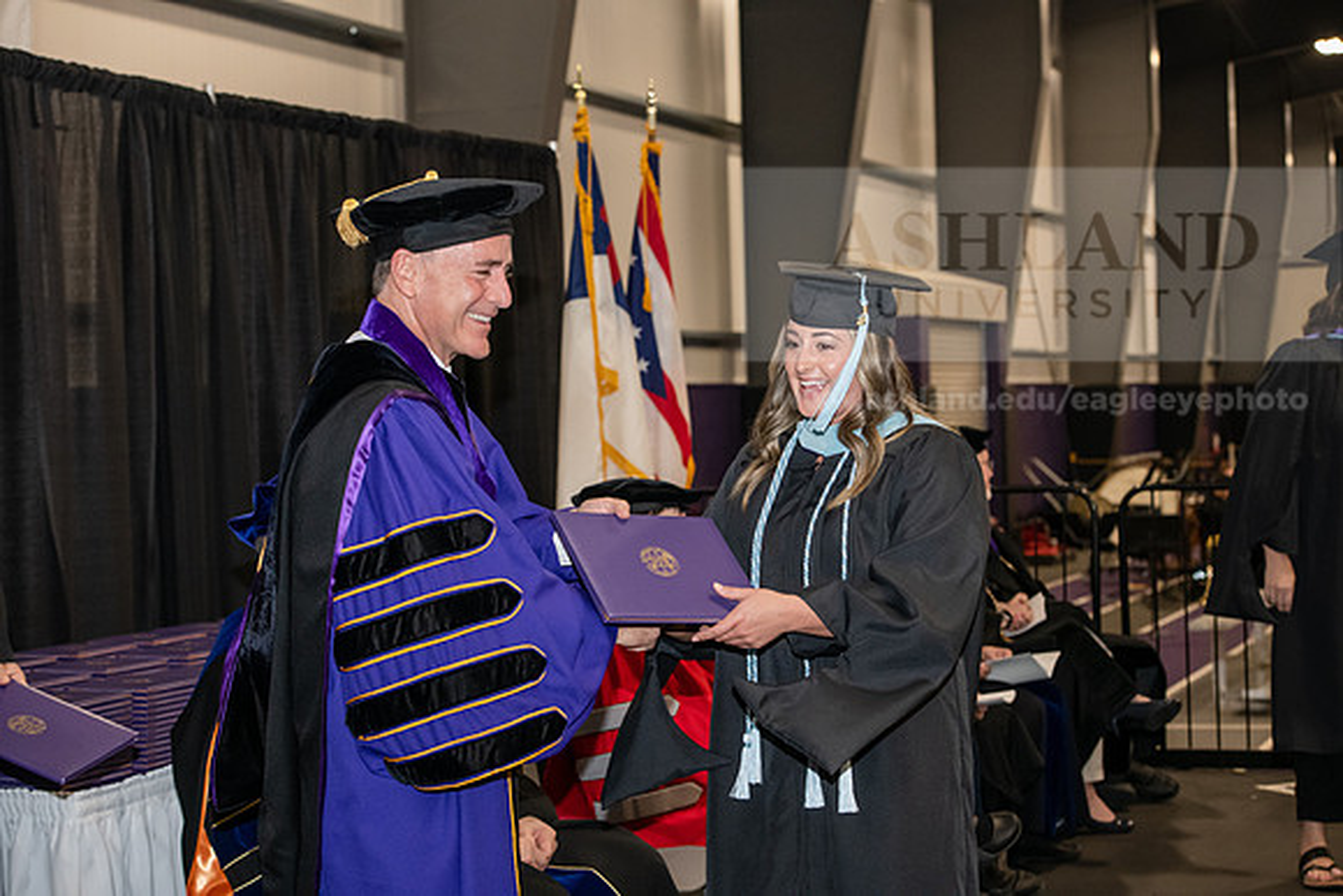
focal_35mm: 70
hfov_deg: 28.8
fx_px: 2612
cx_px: 672
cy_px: 448
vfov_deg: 19.5
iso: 2500
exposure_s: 1/200
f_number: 5.6
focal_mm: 70
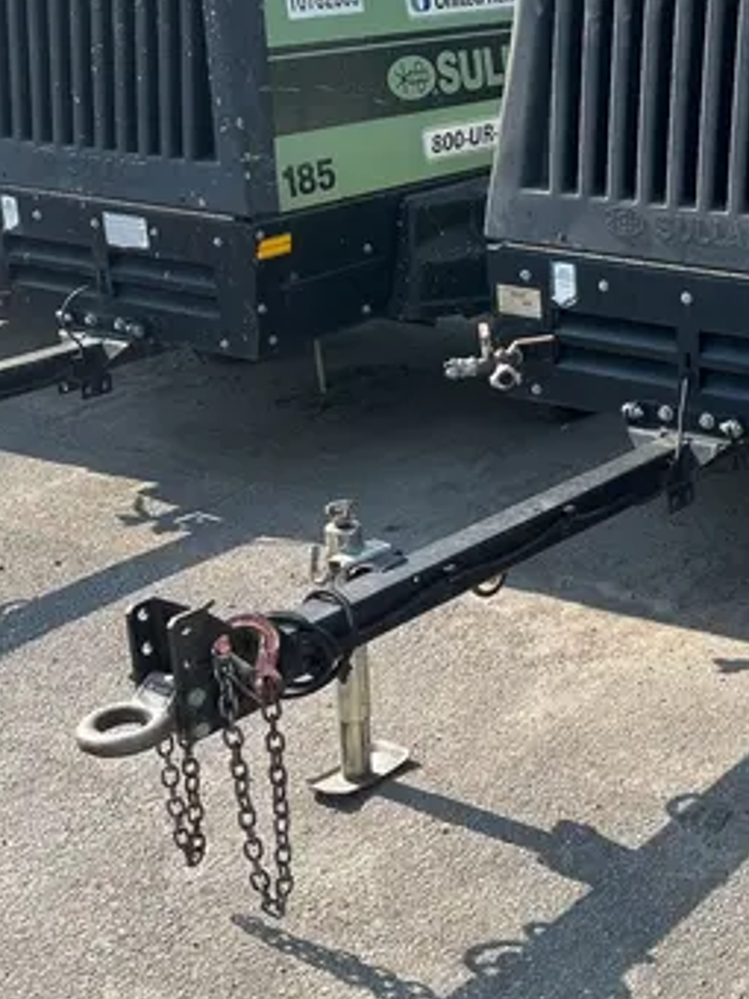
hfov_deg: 24.7
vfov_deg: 34.3
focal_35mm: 56
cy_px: 442
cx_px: 781
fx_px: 1616
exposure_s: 1/2123
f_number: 1.5
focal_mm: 5.7
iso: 50
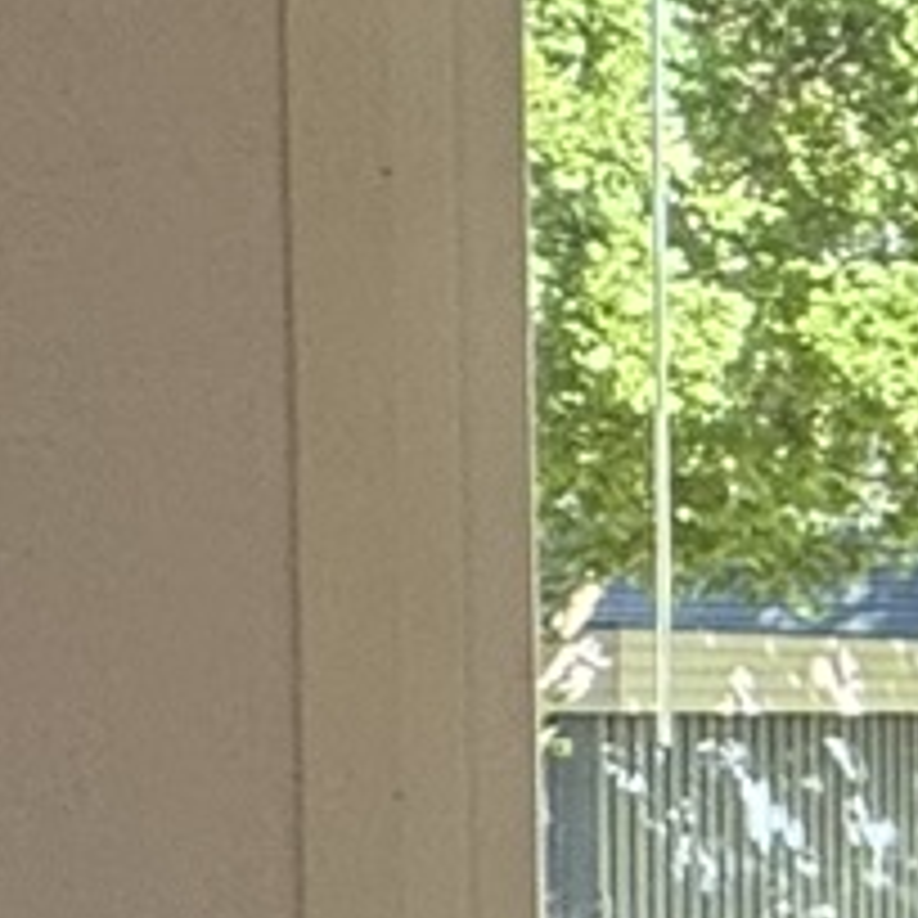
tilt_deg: -3.6
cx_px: 3020
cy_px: 846
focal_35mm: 124
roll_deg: -0.5
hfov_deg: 9.6
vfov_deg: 13.9
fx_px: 3720
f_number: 2.2
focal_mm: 2.22
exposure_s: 1/99
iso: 64
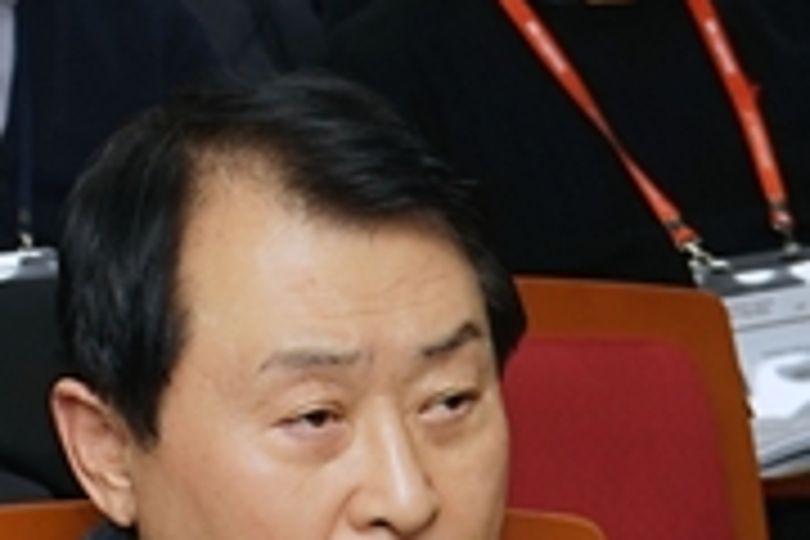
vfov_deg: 5.0
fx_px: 6120
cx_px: -788
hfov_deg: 7.3
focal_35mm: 272
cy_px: -448
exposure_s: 1/80
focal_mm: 49
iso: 400
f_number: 6.3
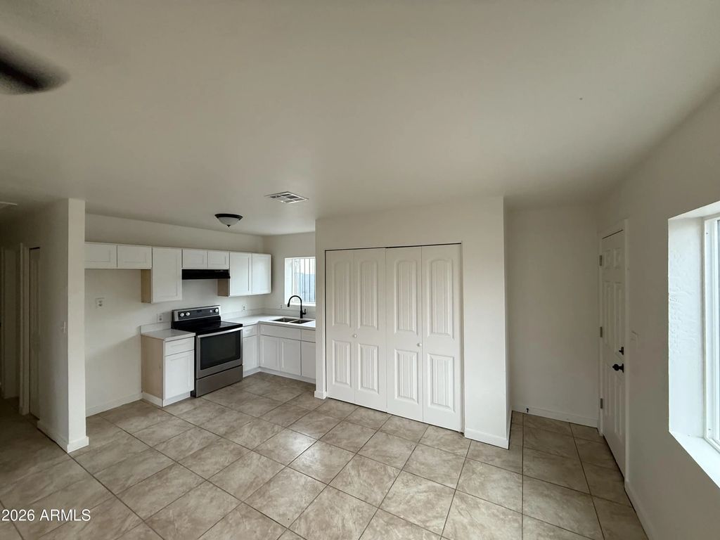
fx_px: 291
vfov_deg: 85.7
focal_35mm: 14
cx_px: 360
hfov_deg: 102.1
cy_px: 270
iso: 250
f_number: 2.2
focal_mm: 2.22
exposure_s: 1/60
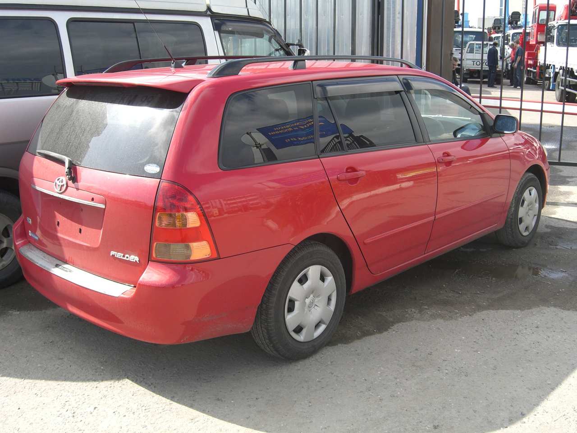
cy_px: 216
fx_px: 633
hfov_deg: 49.0
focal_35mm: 38
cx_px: 288
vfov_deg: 37.7
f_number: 4
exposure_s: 1/320
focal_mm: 7.9
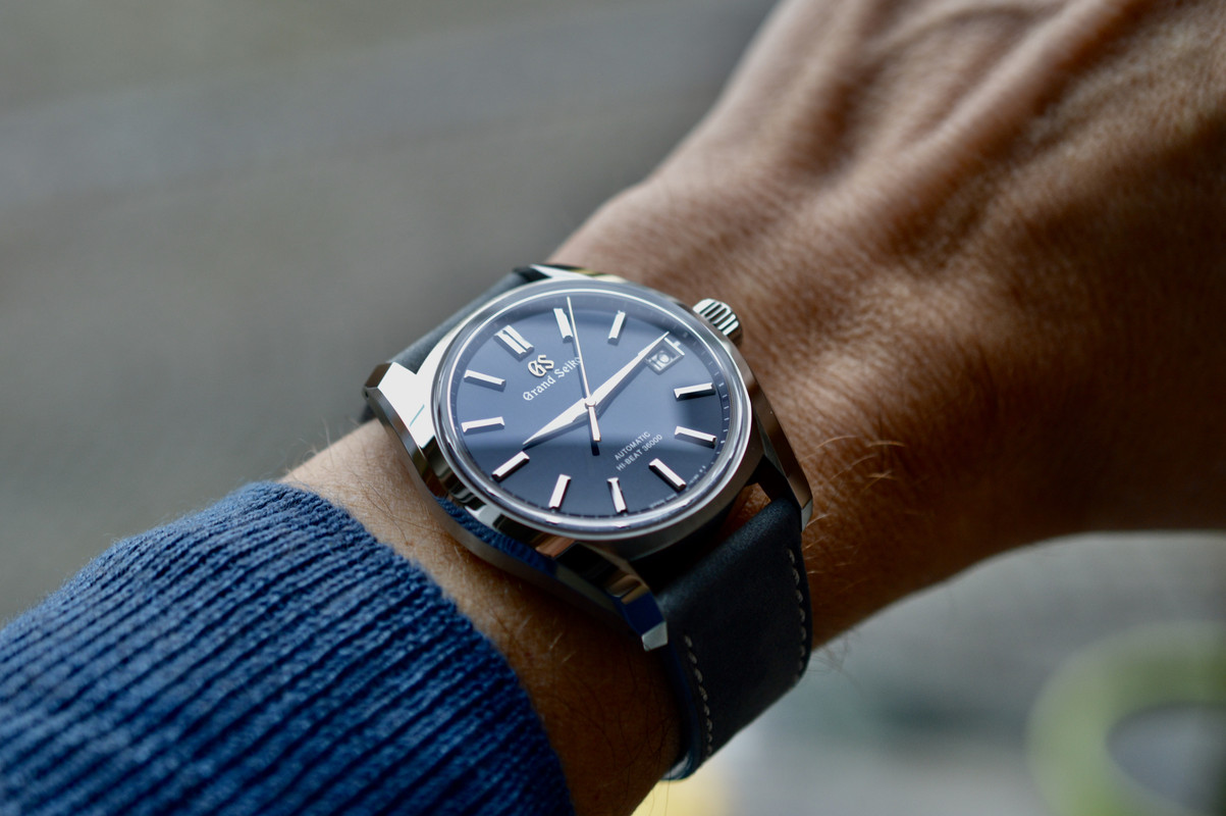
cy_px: 408
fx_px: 2042
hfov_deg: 33.4
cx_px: 613
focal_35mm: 60
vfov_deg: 22.6
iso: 400
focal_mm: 40
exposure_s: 1/60
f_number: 4
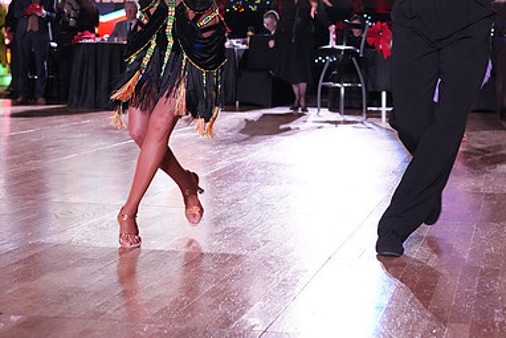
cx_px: 251
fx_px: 1111
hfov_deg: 25.7
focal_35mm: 79
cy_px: -36
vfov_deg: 16.7
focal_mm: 52
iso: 5000
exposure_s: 1/320
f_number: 5
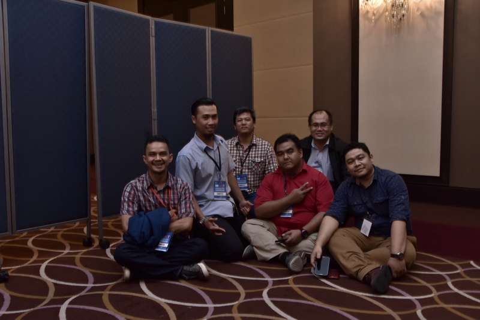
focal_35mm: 32
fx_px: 420
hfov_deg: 59.5
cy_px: 160
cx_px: 240
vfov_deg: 41.7
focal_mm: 21
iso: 1000
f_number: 7.1
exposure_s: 1/40
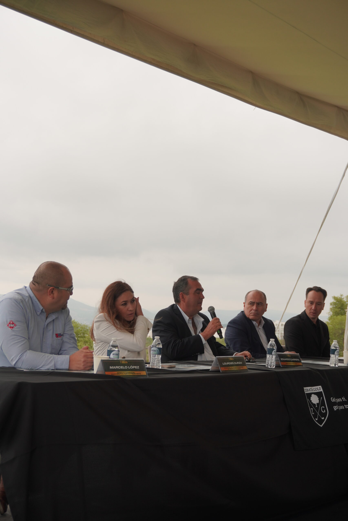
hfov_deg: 25.1
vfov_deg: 36.9
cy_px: 260
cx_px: 174
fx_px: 783
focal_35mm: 54
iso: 125
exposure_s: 1/160
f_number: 5.6
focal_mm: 36
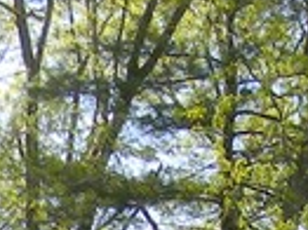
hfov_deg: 6.8
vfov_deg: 5.2
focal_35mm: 282
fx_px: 2507
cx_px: 637
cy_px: 469
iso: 80
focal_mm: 6.4
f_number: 3.7
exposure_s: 1/220
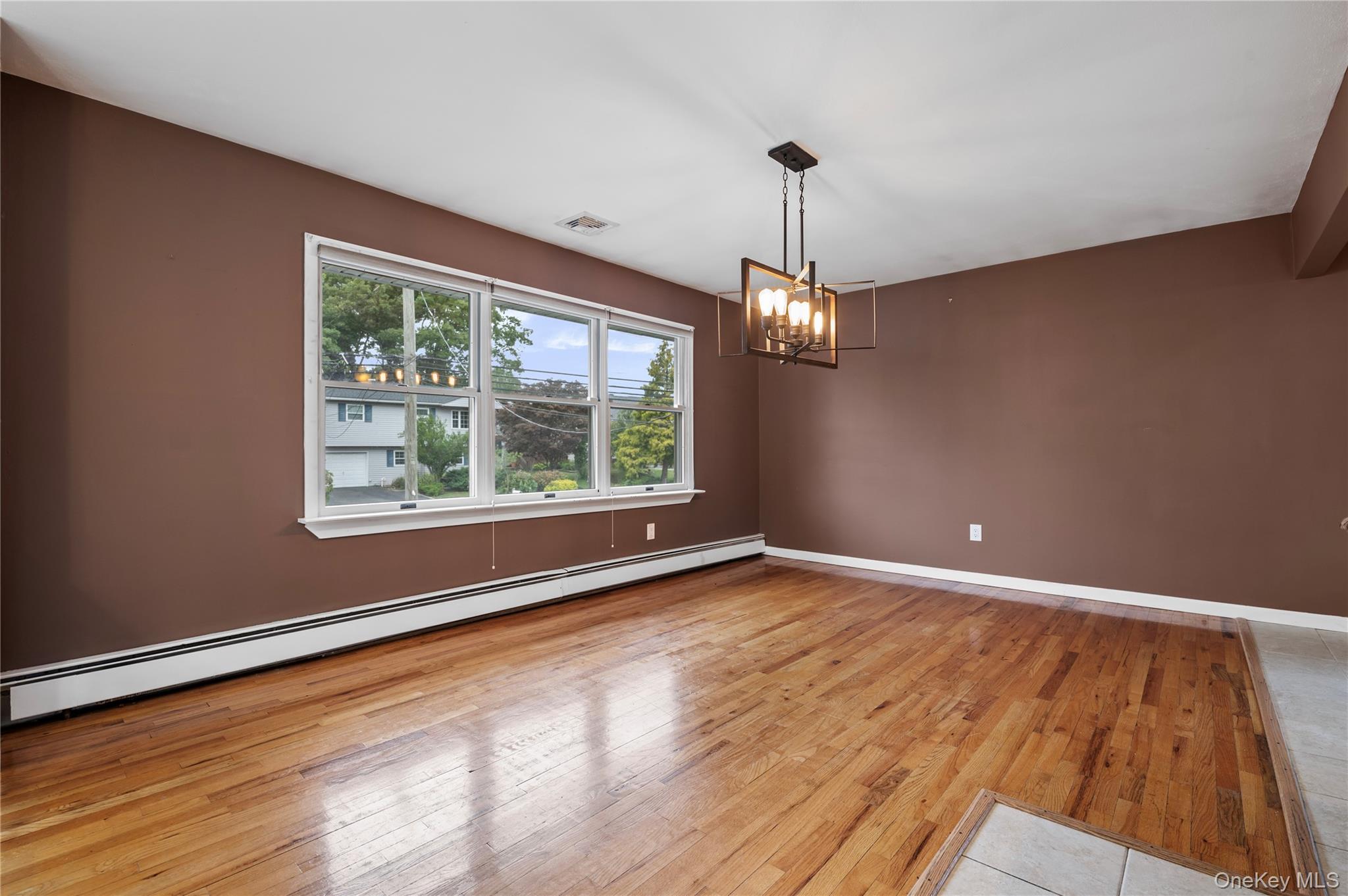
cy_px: 448
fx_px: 561
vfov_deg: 77.2
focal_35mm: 15
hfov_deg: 100.4
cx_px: 674
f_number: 8
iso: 500
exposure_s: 1/4
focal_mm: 15
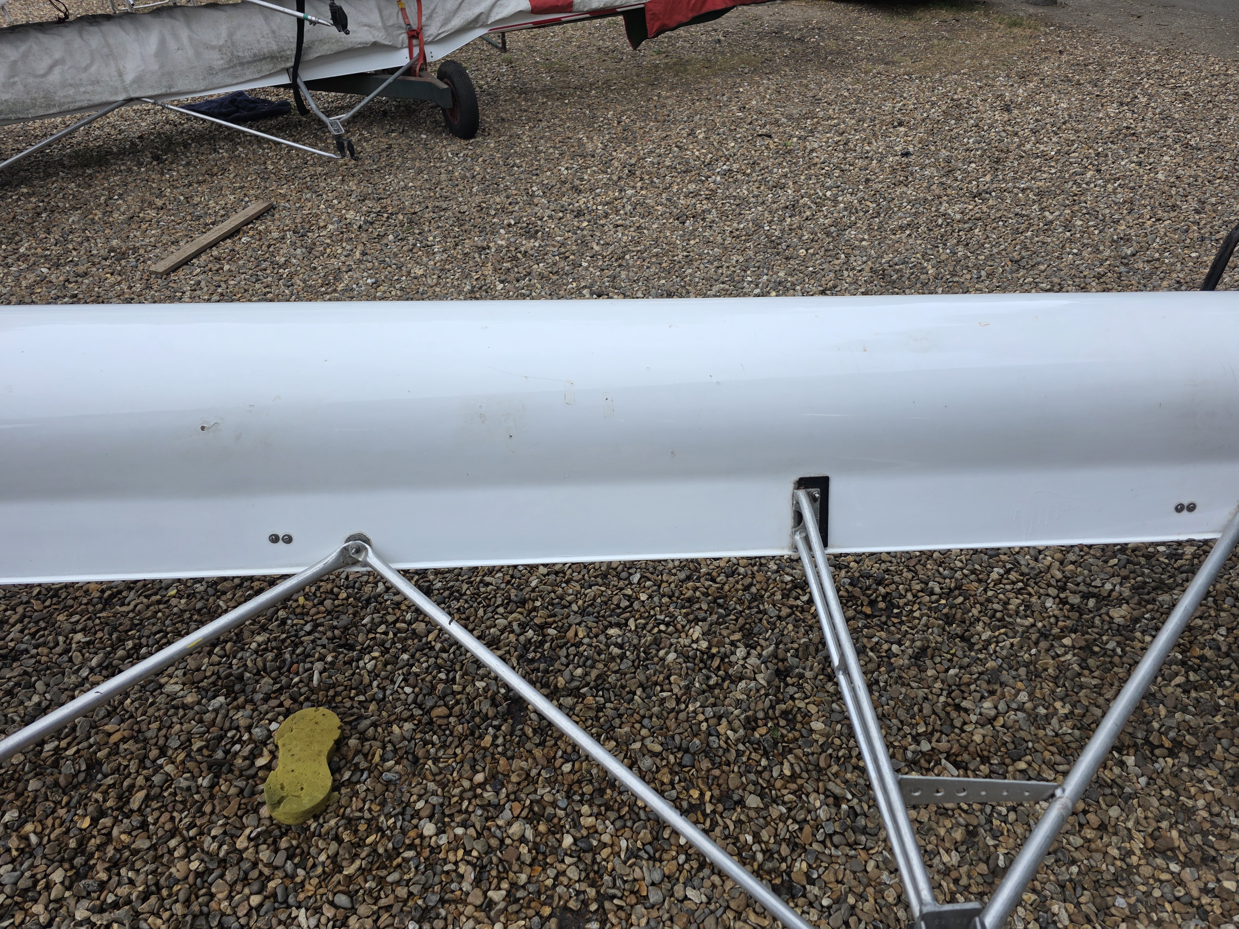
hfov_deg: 73.9
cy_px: 464
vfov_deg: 58.9
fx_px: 823
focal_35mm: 23
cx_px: 620
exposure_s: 1/359
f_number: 1.7
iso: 32
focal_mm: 6.3
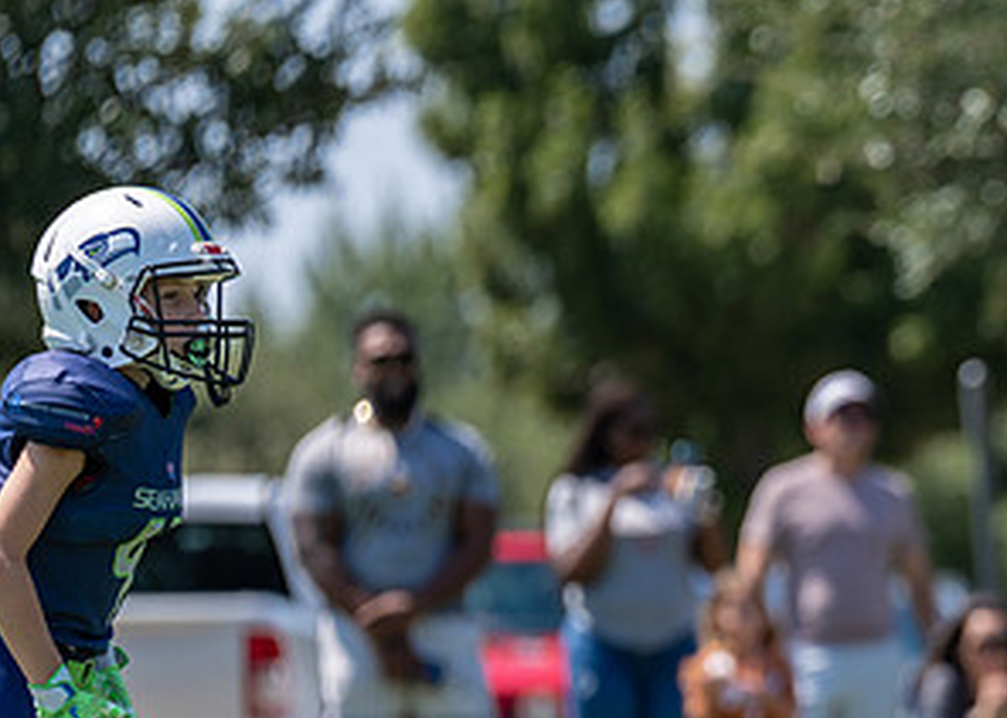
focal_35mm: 638
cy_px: 641
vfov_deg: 2.3
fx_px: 18234
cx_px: 1289
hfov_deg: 3.2
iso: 100
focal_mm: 200
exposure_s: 1/1250
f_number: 3.2
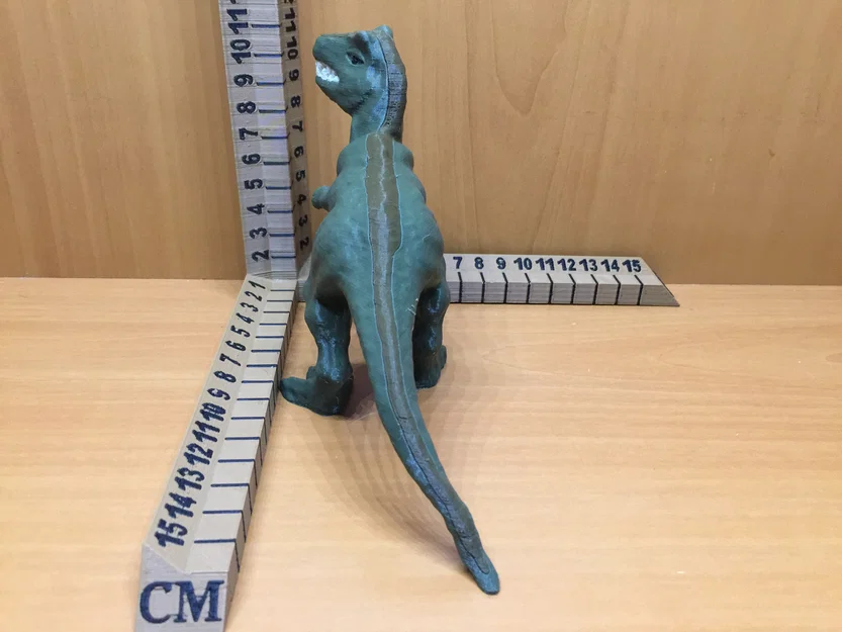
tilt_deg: -28.2
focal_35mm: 29
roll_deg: -3.0
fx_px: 705
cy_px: 316
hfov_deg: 61.7
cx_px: 421
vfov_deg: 48.2
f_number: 2.2
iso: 125
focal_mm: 4.15
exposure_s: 1/15
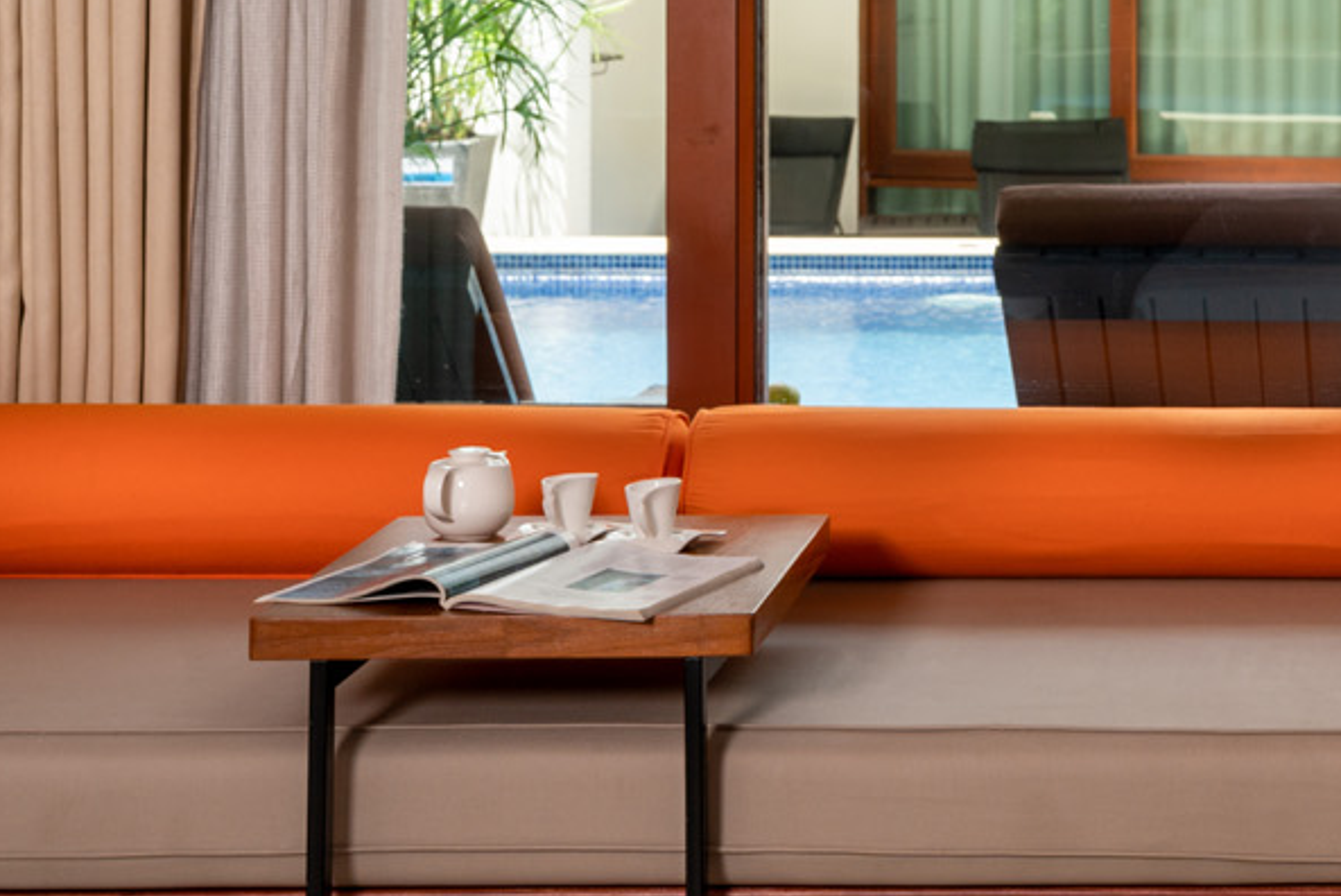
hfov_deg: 20.2
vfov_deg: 14.1
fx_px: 3578
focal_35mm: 96
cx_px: 1505
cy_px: 9
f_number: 8
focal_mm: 38
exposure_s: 1/60
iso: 200
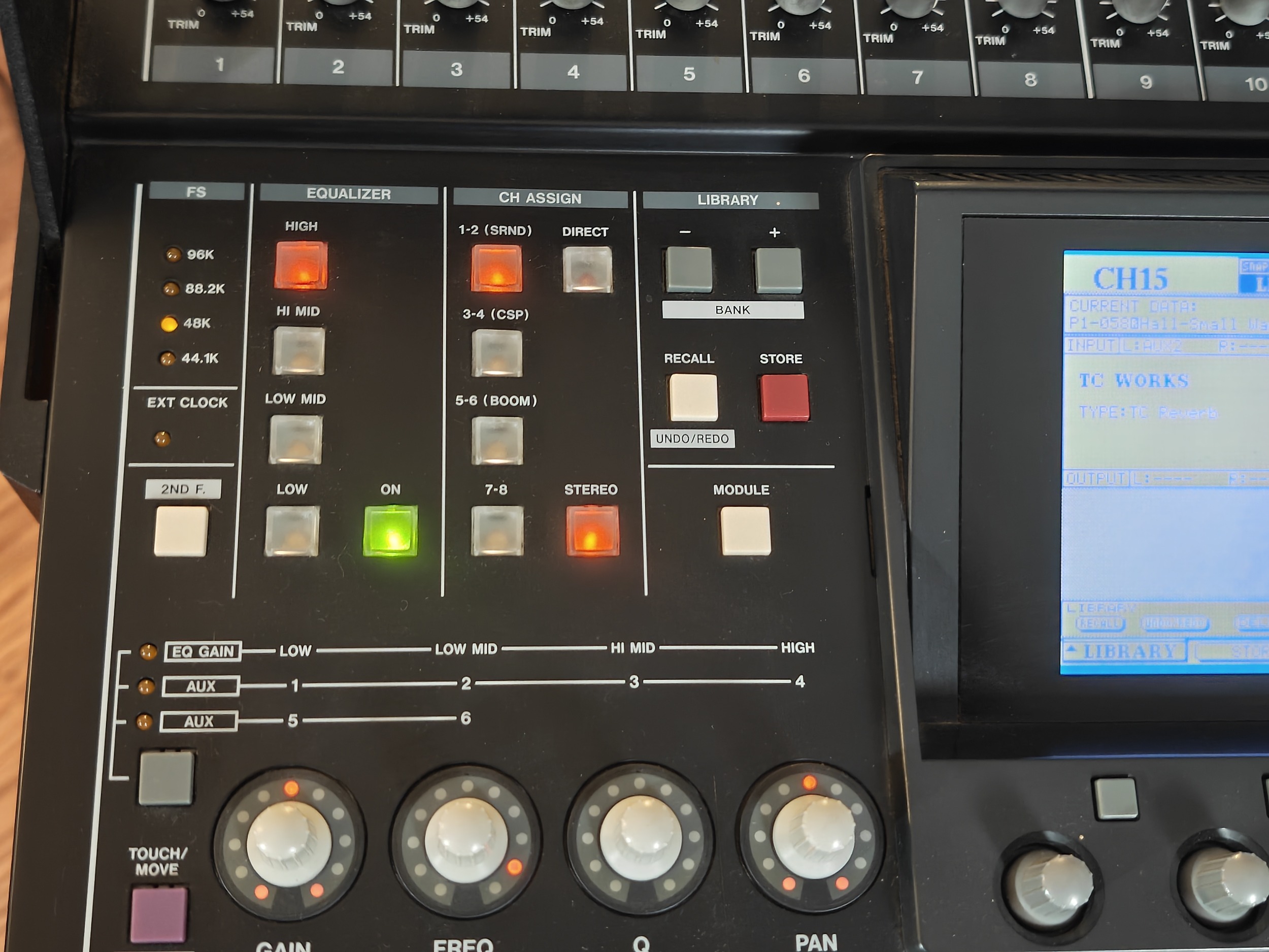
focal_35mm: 50
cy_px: 476
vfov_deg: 29.1
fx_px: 1833
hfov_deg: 38.2
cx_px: 634
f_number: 1.68
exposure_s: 1/30
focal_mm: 6.57
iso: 269
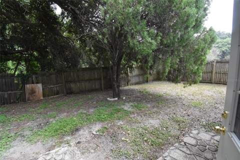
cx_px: 120
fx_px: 100
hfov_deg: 100.4
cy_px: 80
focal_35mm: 15
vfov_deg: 77.3
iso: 1600
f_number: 10
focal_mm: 10
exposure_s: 1/200
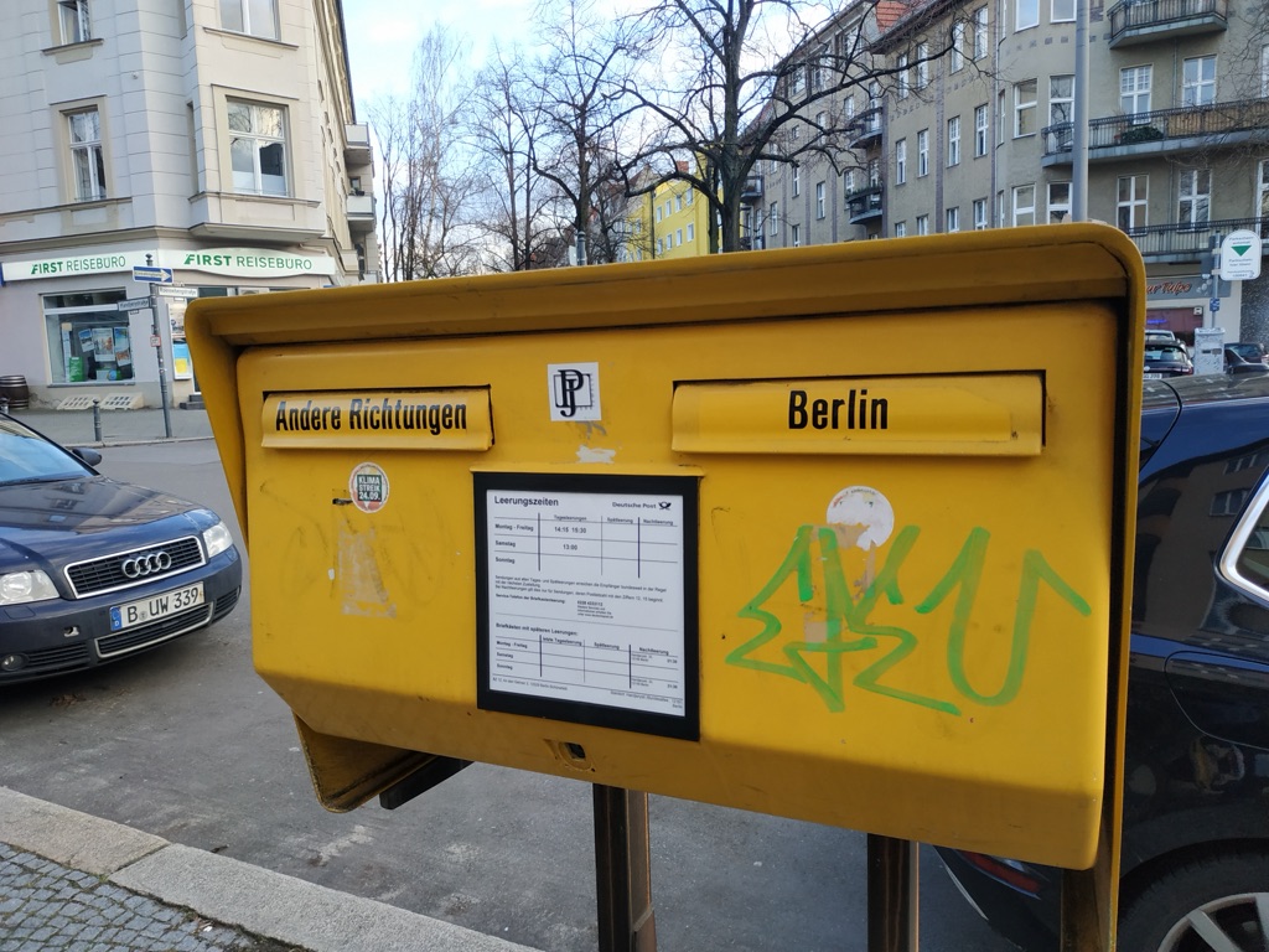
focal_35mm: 24
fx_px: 880
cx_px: 634
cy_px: 476
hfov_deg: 71.6
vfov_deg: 56.8
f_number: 1.9
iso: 250
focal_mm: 3.94
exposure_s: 1/171
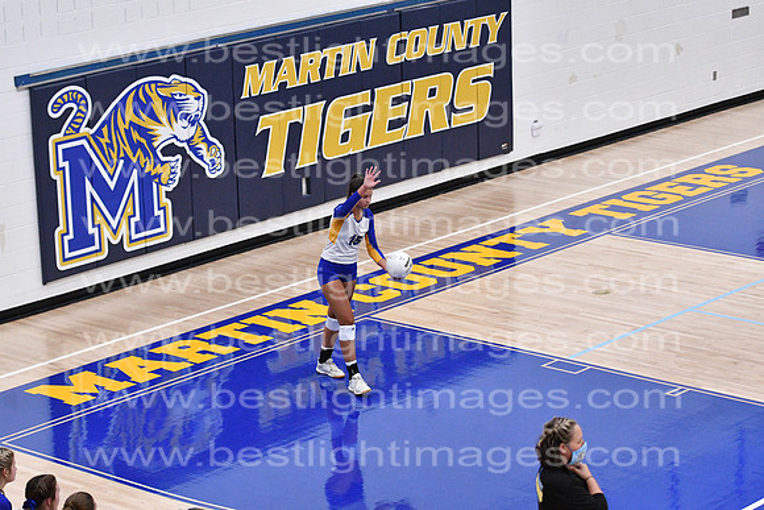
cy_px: 255
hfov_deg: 19.5
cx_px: 382
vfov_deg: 13.0
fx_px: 2229
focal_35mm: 105
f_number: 3.2
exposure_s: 1/1000
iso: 6400
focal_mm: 70
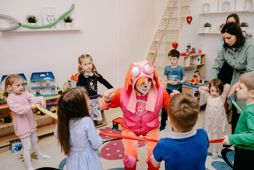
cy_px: 85
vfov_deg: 37.9
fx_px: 247
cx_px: 127
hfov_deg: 54.4
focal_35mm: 35
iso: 400
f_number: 3.5
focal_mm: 35
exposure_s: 1/160
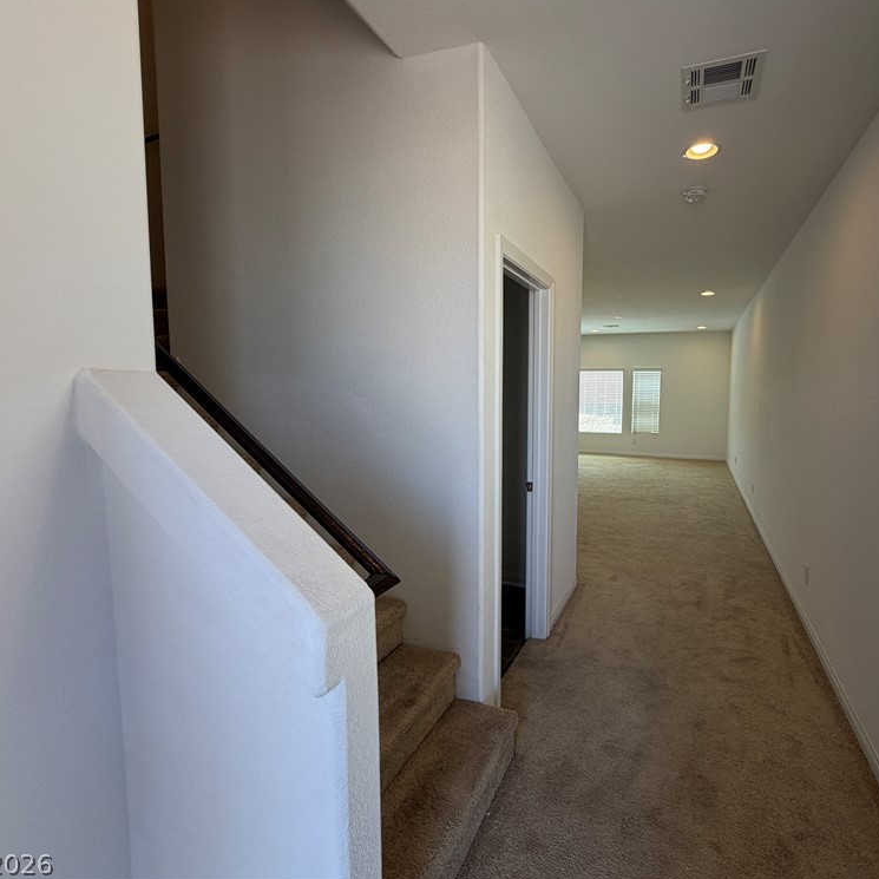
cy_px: 431
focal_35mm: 17
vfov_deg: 84.0
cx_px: 527
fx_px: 488
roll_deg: +0.1
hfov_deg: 83.0
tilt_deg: -5.3
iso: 64
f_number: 2.2
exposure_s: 1/120
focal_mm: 2.22
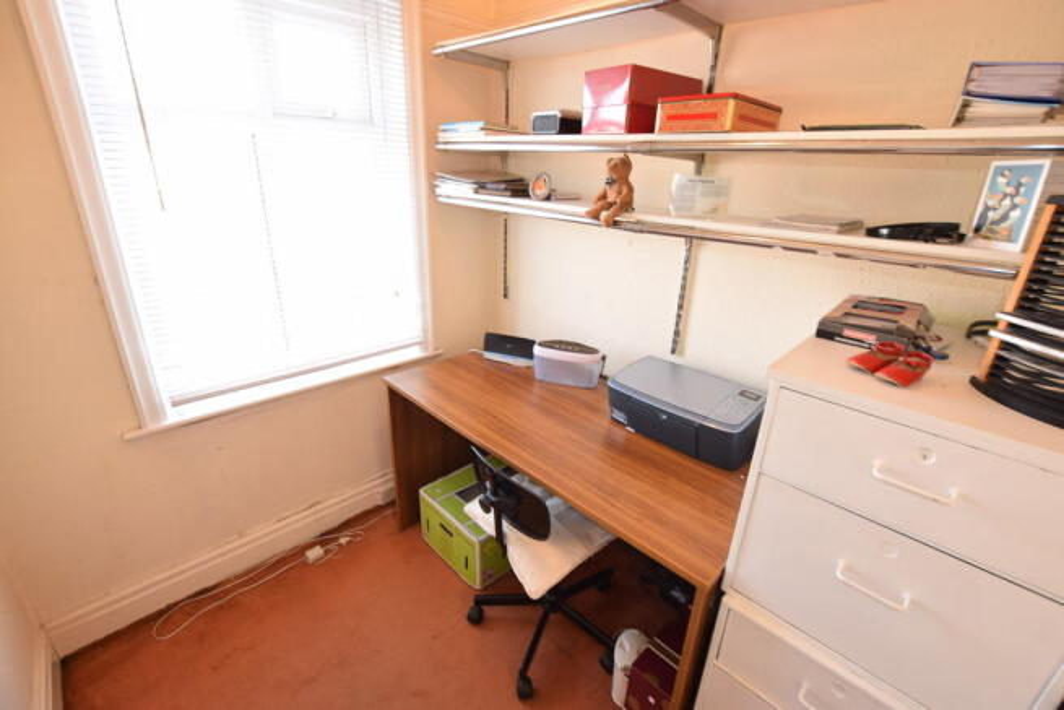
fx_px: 443
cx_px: 532
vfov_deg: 77.4
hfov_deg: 100.4
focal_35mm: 15
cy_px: 355
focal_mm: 10
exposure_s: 1/15
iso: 250
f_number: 5
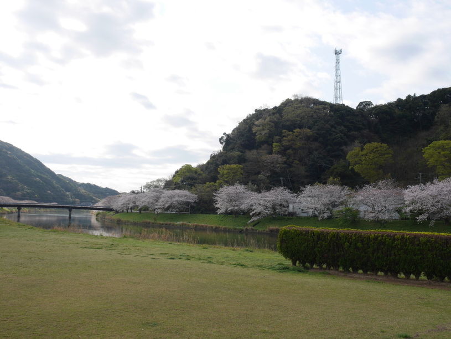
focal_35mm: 34
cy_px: 170
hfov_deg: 53.9
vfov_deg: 41.8
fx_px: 443
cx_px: 226
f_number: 8
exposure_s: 1/400
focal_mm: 17
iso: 200
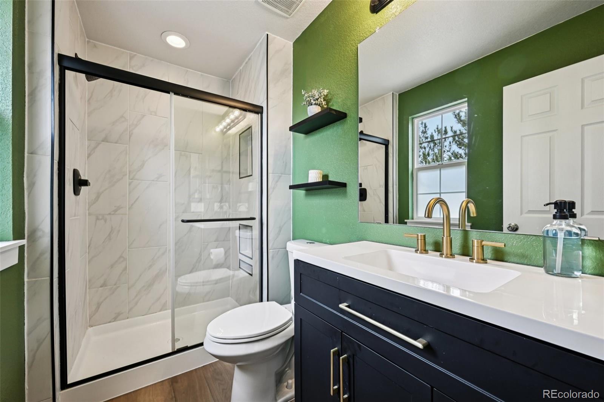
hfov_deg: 104.3
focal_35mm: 14
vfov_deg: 81.2
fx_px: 235
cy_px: 201
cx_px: 302
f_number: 11
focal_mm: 14
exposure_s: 1/15
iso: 320
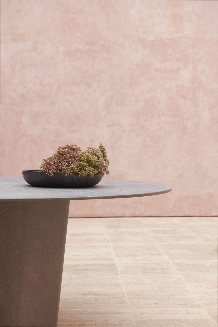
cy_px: 164
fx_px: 636
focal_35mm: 70
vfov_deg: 28.8
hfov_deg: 19.5
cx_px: 109
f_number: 7.1
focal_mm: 70
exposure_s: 1/250
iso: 640
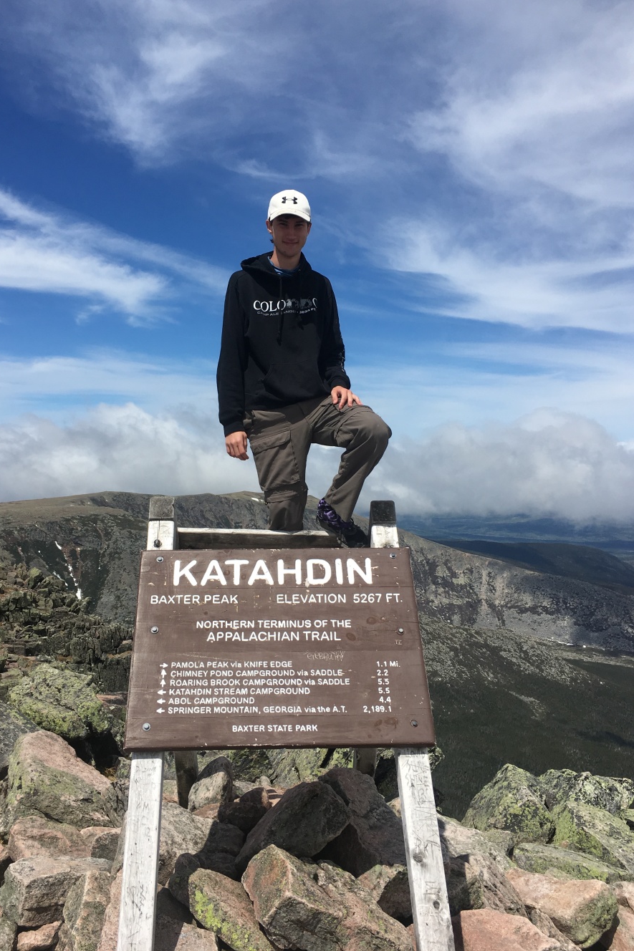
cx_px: 290
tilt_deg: +0.0
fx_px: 819
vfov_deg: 60.3
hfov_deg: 42.3
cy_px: 466
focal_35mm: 31
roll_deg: +3.6
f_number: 2.2
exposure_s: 1/2959
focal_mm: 4.15
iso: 25
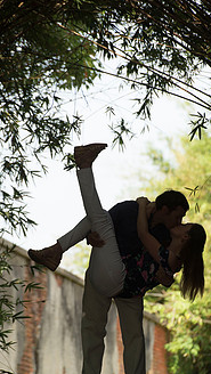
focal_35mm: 287
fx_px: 2849
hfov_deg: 4.2
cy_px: 223
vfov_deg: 7.5
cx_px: 125
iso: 200
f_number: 5
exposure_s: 1/320
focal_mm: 200
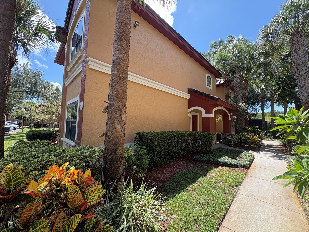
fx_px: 125
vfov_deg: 85.7
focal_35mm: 14
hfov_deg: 102.1
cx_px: 154
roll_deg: -1.0
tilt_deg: +4.2
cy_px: 116
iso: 40
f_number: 2.2
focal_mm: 2.22
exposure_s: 1/241
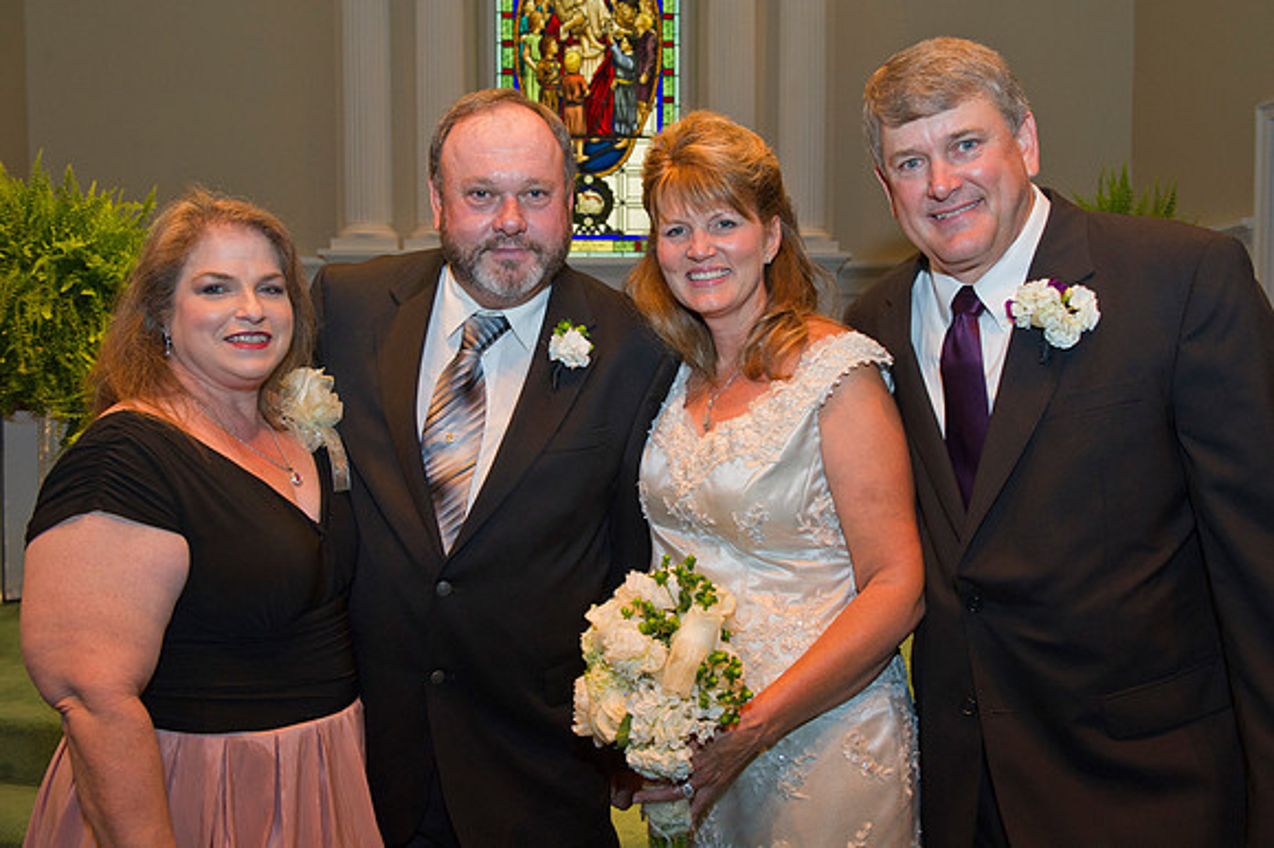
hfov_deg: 55.8
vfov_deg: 38.8
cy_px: 424
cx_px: 637
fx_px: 1202
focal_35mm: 34
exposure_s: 1/60
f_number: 5
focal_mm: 34
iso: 1600
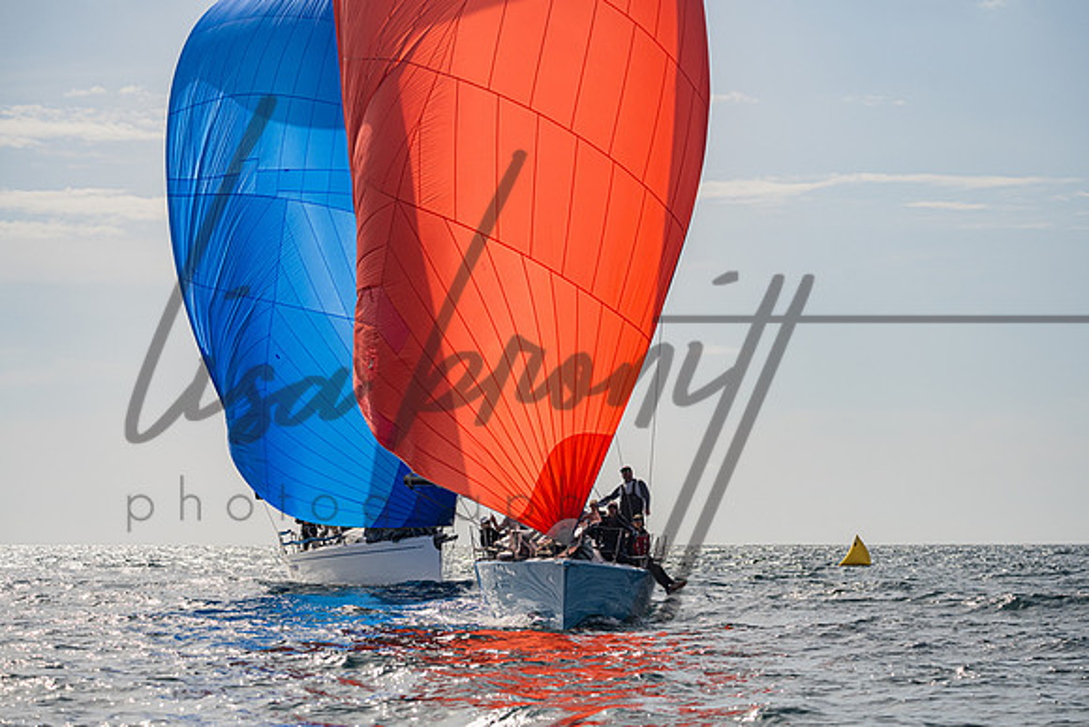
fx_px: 3838
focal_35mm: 127
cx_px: 544
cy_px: 364
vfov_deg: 10.8
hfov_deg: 16.1
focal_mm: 125
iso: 320
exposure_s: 1/6400
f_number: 6.3
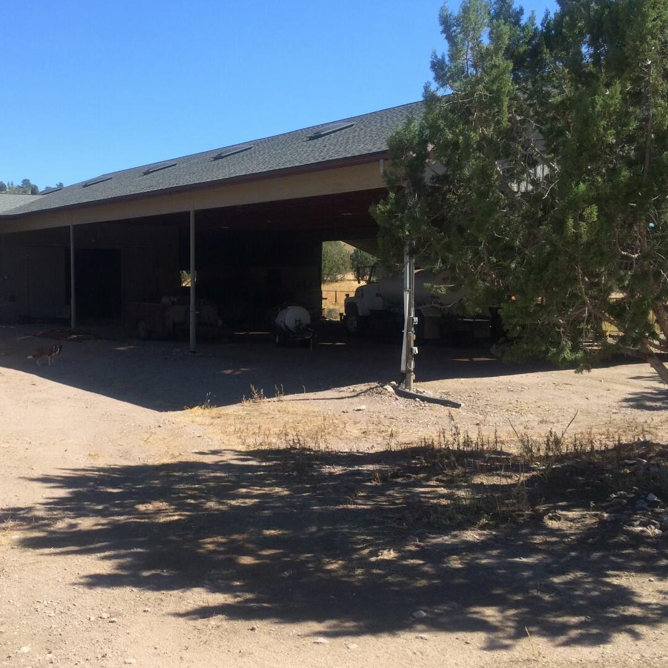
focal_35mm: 39
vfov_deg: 42.8
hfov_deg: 42.0
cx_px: 203
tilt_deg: -6.3
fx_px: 851
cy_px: 340
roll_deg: +0.8
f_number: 2.2
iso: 32
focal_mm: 4.15
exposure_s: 1/1244
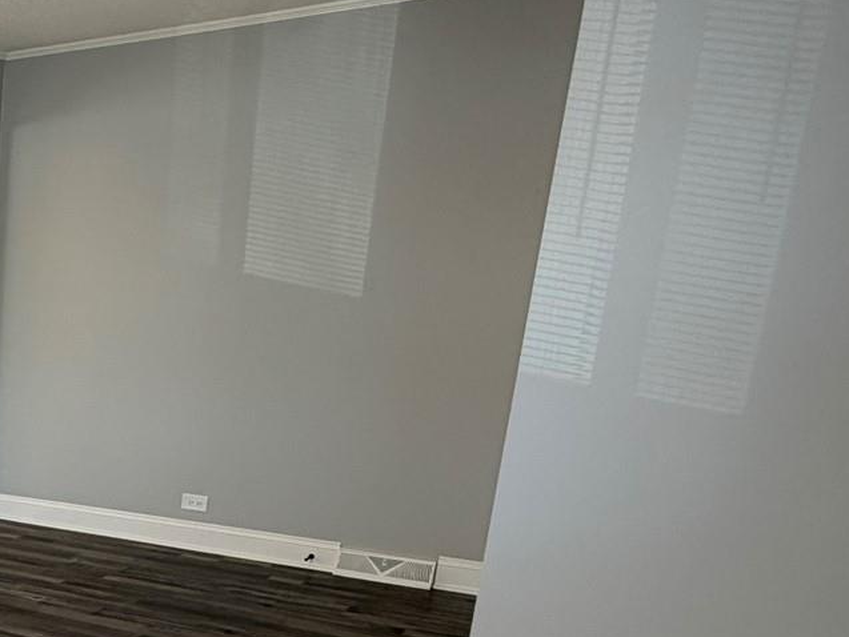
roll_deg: +1.3
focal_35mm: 45
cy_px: 569
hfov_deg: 31.7
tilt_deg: -15.7
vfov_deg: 30.8
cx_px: -267
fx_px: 1104
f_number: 2.2
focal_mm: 2.22
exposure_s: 1/120
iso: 100
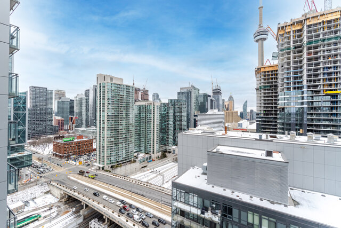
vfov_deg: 77.4
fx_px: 142
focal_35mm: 15
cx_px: 170
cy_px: 114
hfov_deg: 100.4
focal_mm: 10
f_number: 16
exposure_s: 1/60
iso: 200
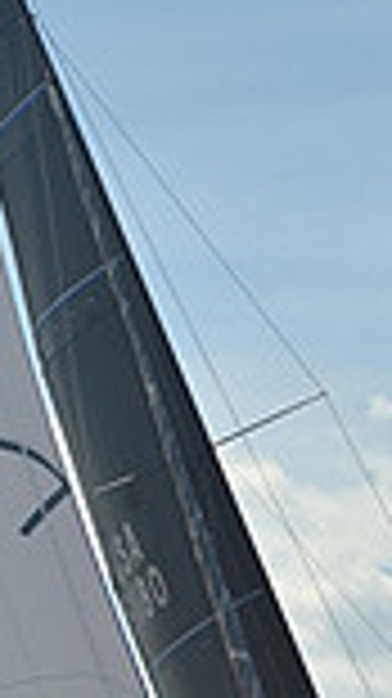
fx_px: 5071
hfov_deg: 4.4
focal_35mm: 274
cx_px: 228
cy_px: 707
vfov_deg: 7.8
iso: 250
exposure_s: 1/1000
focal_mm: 70
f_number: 11
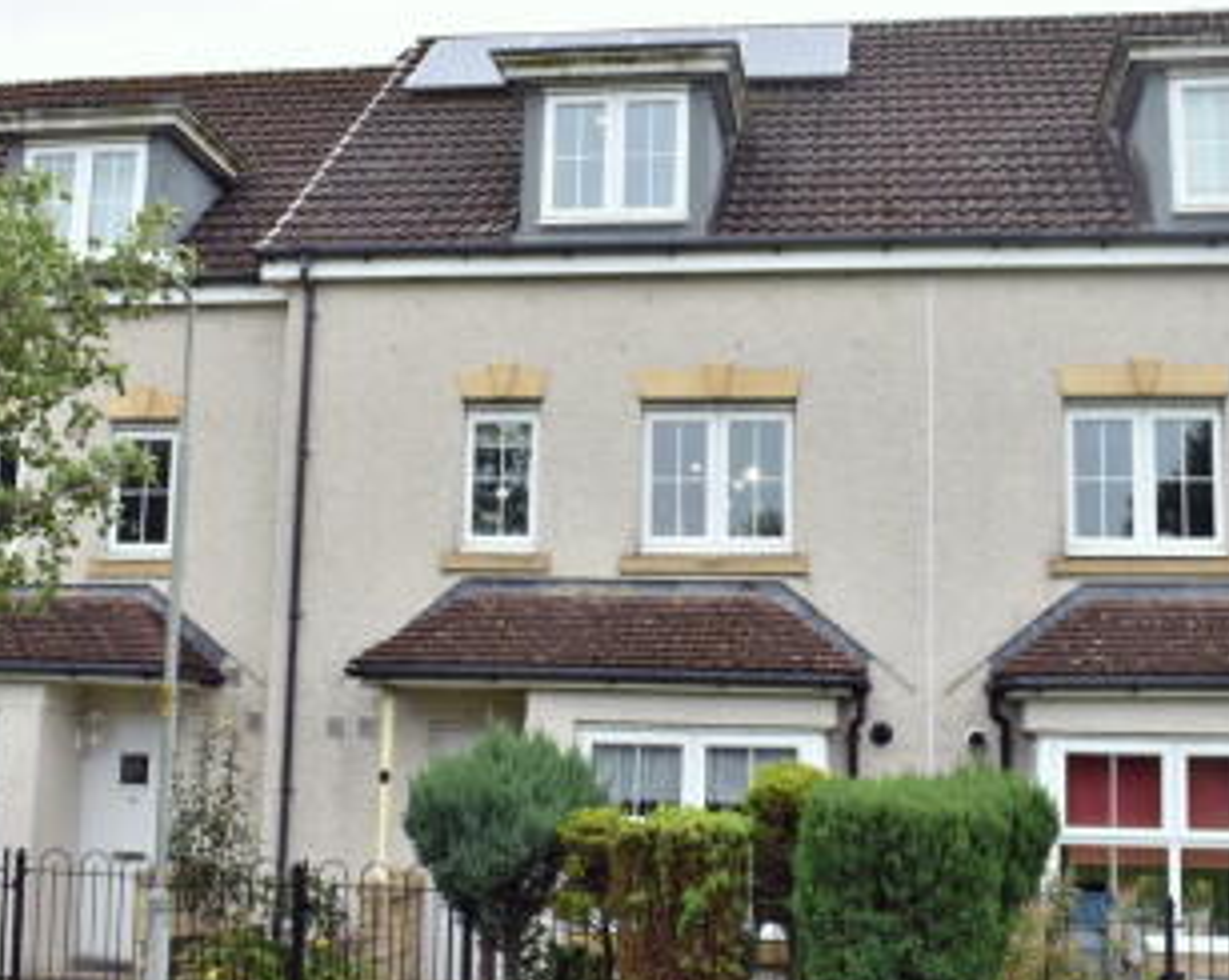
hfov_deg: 38.8
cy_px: 518
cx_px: 610
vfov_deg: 31.4
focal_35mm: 48
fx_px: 1744
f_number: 5.6
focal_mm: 22
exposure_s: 1/250
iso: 200
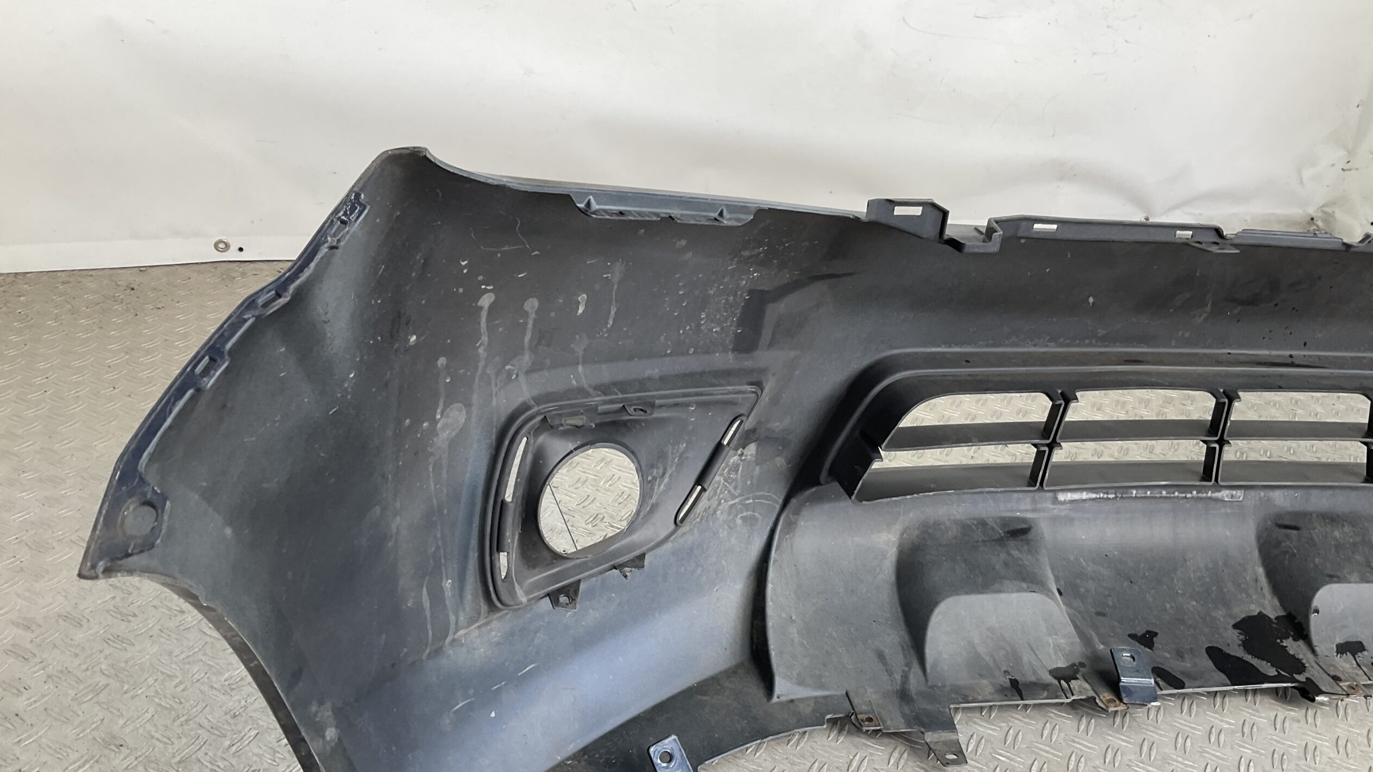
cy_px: 520
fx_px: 1165
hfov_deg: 61.0
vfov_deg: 36.3
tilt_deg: -31.7
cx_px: 691
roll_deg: -12.9
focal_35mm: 32
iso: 25
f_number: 1.8
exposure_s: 1/120
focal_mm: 3
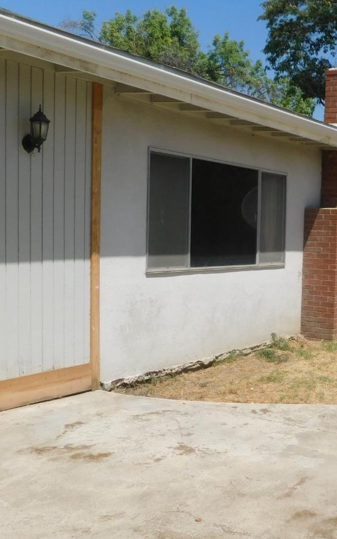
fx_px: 617
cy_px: 281
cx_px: 373
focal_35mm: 42
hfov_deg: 27.8
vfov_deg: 47.2
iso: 125
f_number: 6
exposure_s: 1/640
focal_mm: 4
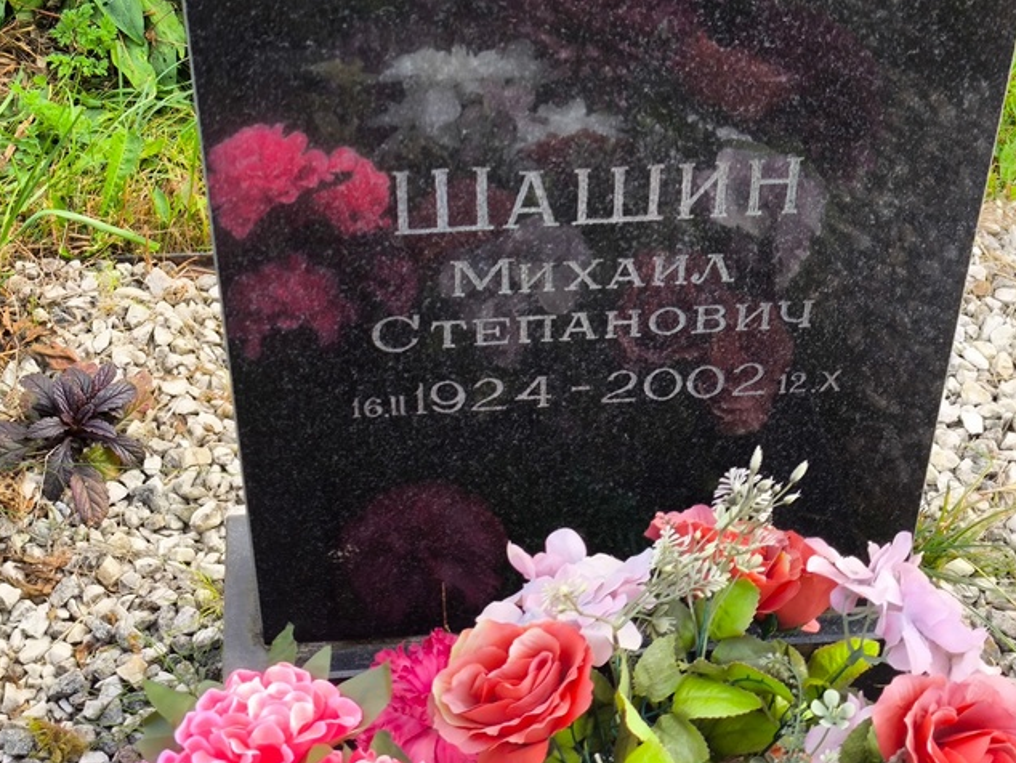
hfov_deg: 30.7
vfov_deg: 23.3
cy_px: 300
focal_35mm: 63
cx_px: 453
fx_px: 1850
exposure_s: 1/268
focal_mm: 4.71
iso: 50
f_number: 1.7
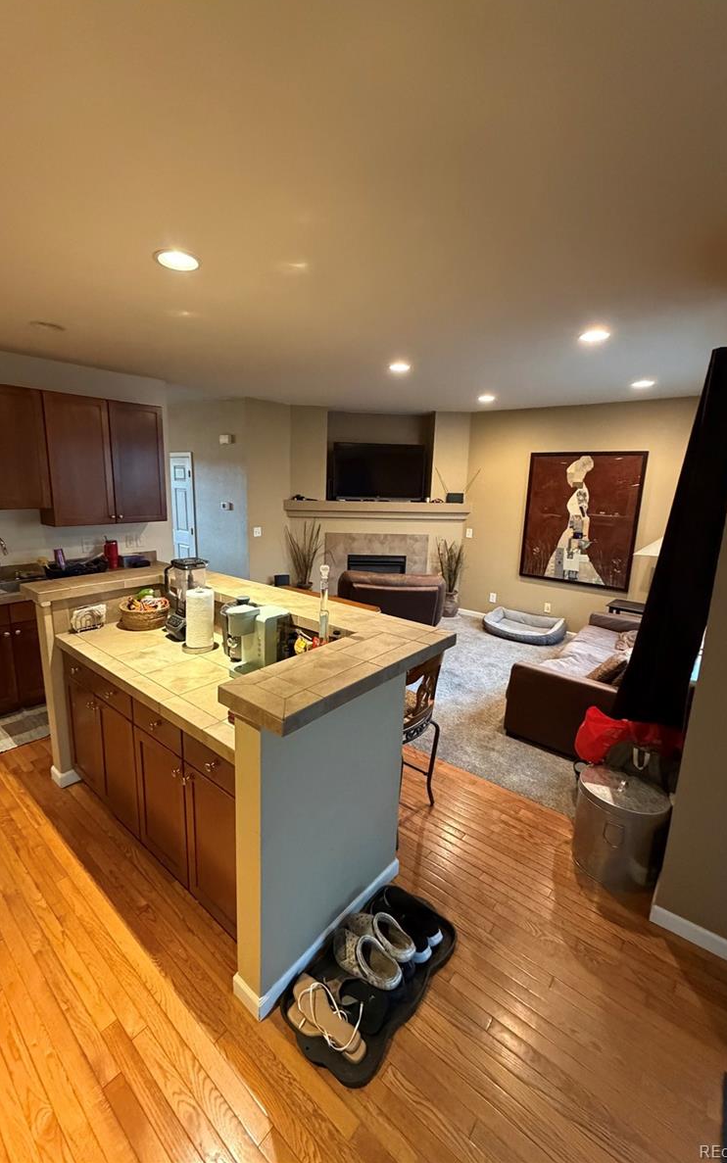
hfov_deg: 74.7
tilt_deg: -11.7
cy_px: 576
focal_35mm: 15
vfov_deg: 101.5
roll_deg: -1.6
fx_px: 475
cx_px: 346
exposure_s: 1/60
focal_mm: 2.22
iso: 1000
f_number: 2.2
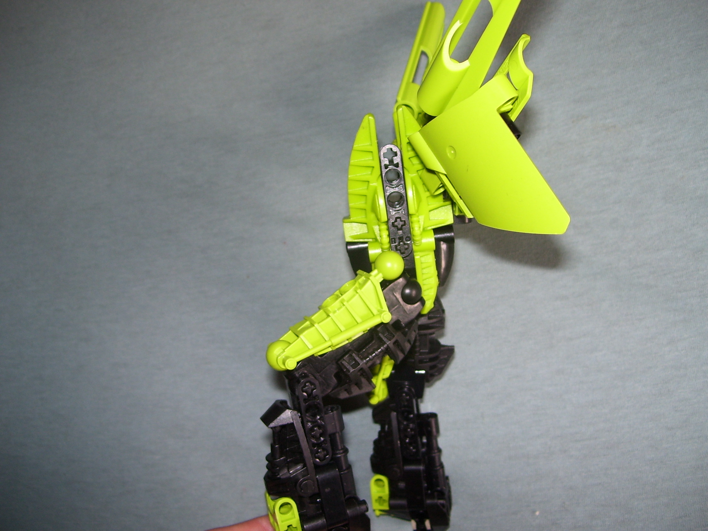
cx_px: 354
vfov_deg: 39.7
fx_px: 736
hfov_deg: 51.4
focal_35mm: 36
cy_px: 266
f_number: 2.7
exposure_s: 1/60
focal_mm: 6
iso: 80
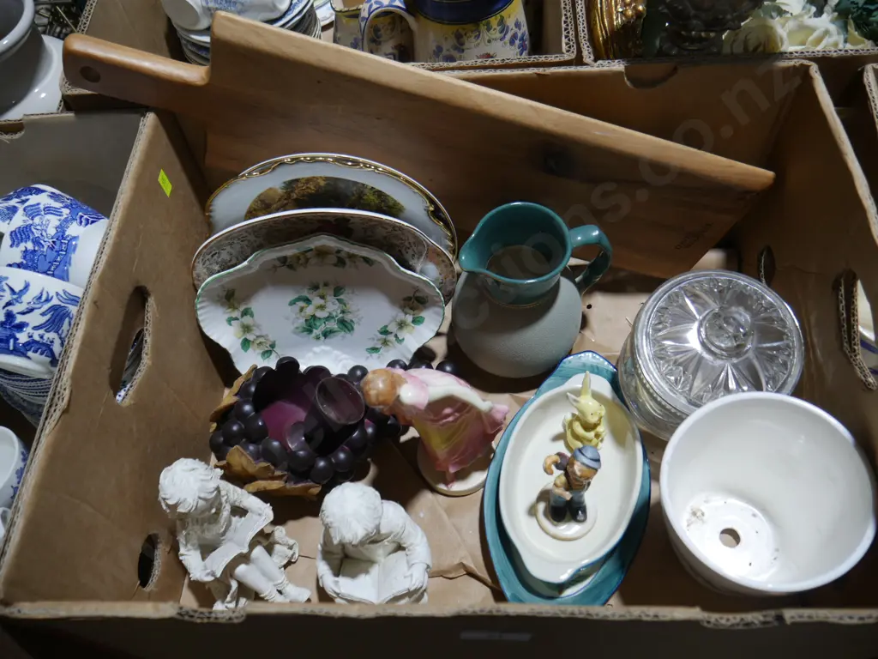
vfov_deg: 49.7
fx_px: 710
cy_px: 330
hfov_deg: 63.4
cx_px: 439
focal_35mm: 28
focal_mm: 14
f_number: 3.5
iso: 200
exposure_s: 1/100
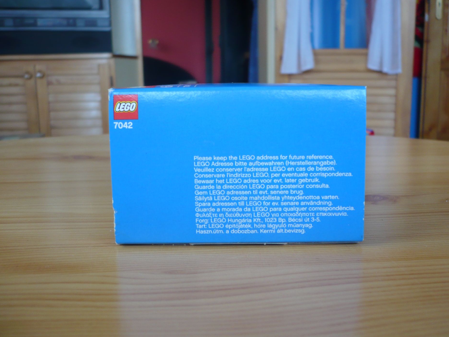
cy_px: 176
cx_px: 233
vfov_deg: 38.7
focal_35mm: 37
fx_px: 480
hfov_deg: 50.1
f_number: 2.8
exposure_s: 1/30
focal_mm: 5.8
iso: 100
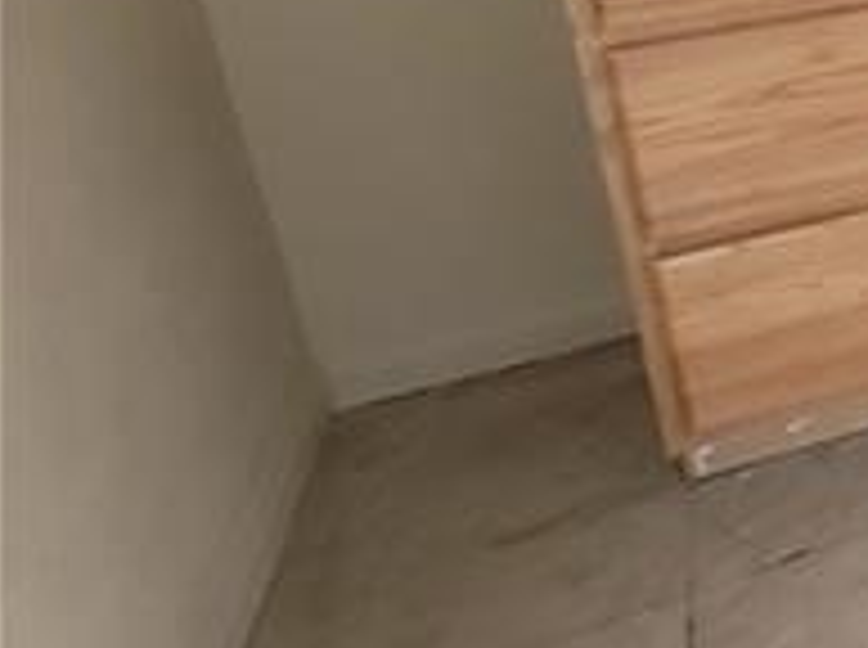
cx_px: 1794
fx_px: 1352
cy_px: -158
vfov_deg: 24.1
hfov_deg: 18.6
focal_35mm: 54
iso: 100
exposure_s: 1/60
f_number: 2.2
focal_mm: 2.2
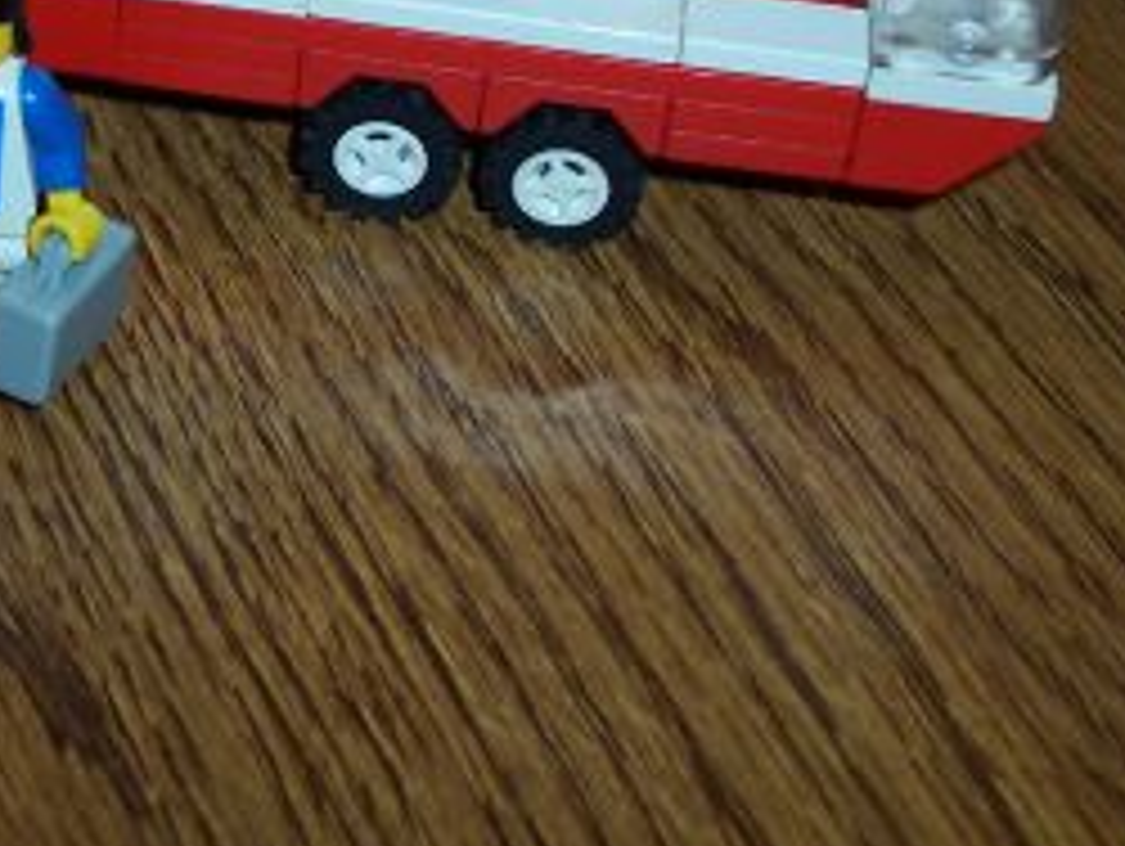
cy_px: 34
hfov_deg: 20.8
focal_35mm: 92
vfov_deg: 15.8
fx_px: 2993
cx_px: 81
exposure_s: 1/60
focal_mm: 7
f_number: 3
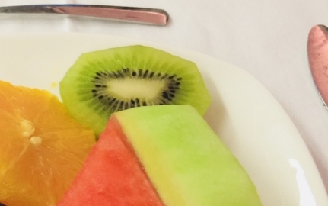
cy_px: 223
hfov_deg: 27.5
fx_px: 653
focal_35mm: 73
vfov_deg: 17.3
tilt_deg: -45.8
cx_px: 59
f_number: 2.2
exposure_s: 1/10
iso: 100
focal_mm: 4.15
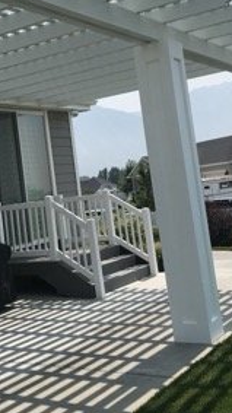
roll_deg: +2.1
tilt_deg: +9.7
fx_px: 613
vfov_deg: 36.9
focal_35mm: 56
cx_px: 51
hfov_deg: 21.2
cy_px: 144
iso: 20
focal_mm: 3.99
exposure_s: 1/3690
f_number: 1.8
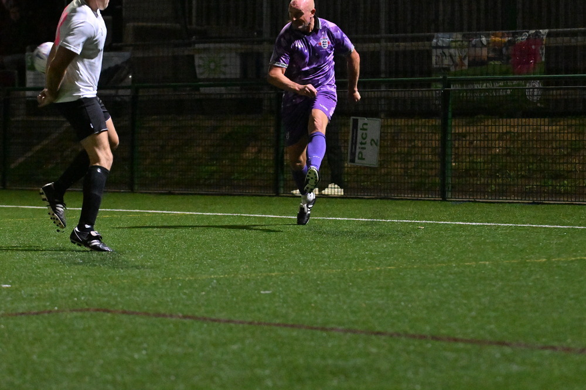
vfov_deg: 7.9
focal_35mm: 174
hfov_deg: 11.8
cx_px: 293
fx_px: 2831
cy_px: 195
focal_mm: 116
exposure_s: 1/800
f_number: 4.5
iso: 8000
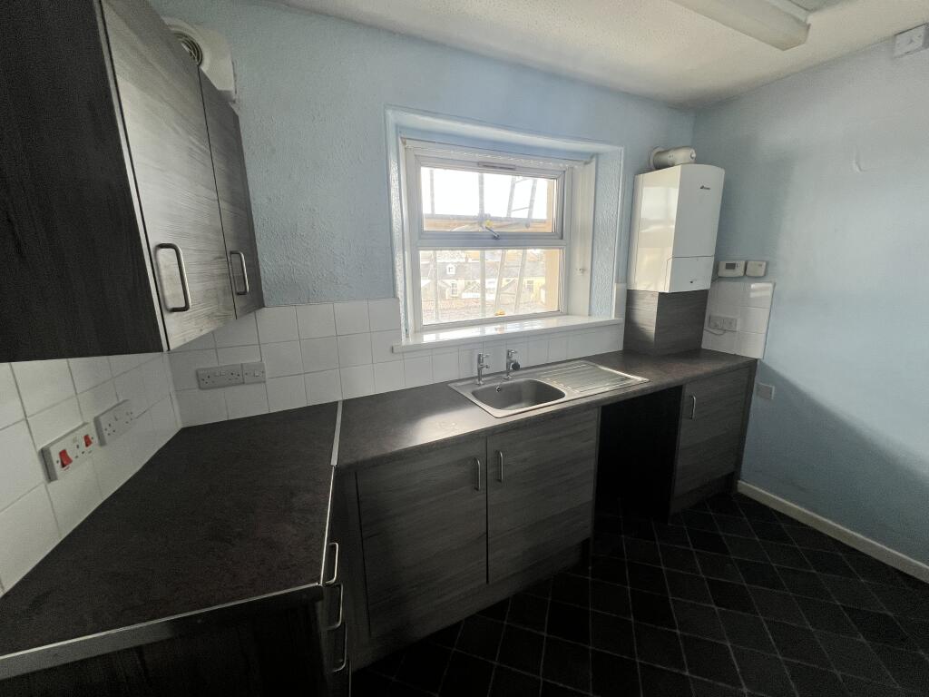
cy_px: 348
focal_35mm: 13
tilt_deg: -12.4
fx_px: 349
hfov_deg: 106.2
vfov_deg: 89.9
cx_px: 464
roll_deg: +2.5
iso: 64
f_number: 1.8
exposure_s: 1/99
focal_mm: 1.57
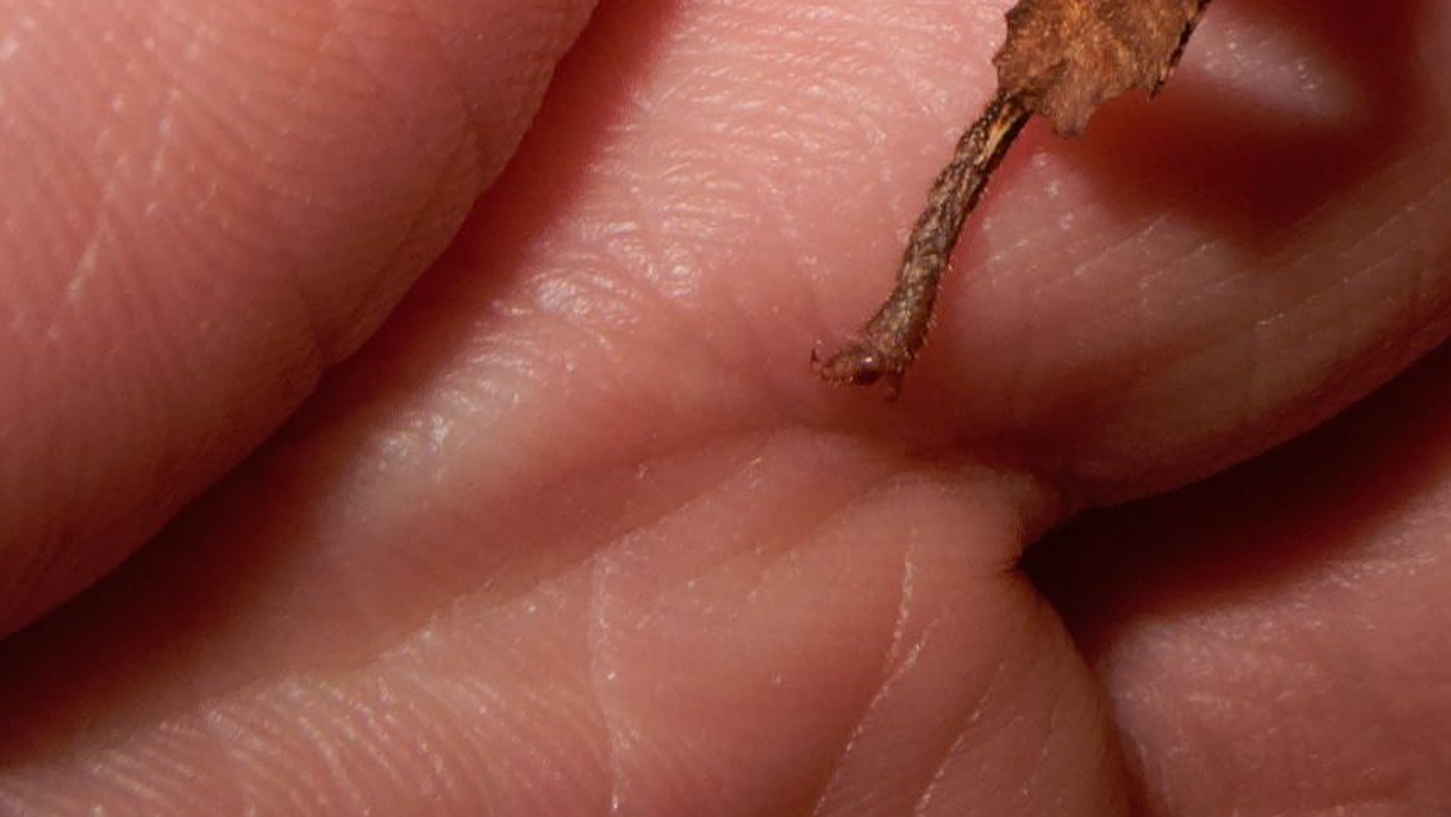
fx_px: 5003
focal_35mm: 130
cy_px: -670
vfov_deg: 8.9
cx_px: 1475
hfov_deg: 16.2
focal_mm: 6
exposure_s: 1/30
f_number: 5.6
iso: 100
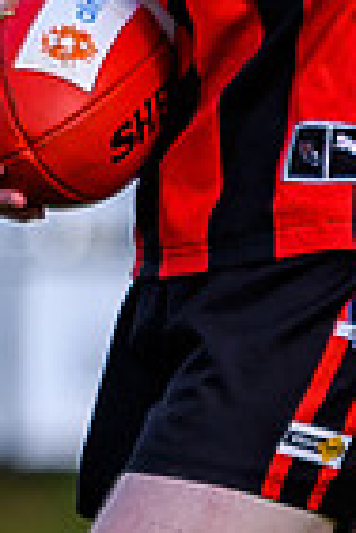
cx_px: 318
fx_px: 34262
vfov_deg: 0.9
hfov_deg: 0.6
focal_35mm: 2310
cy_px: 334
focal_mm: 170
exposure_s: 1/1600
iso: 160
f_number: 2.8
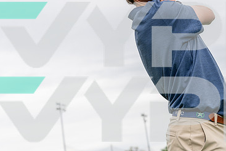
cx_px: 140
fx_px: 666
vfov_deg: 12.9
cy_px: 35
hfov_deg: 19.2
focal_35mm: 106
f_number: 5.6
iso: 100
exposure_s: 1/250
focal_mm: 67
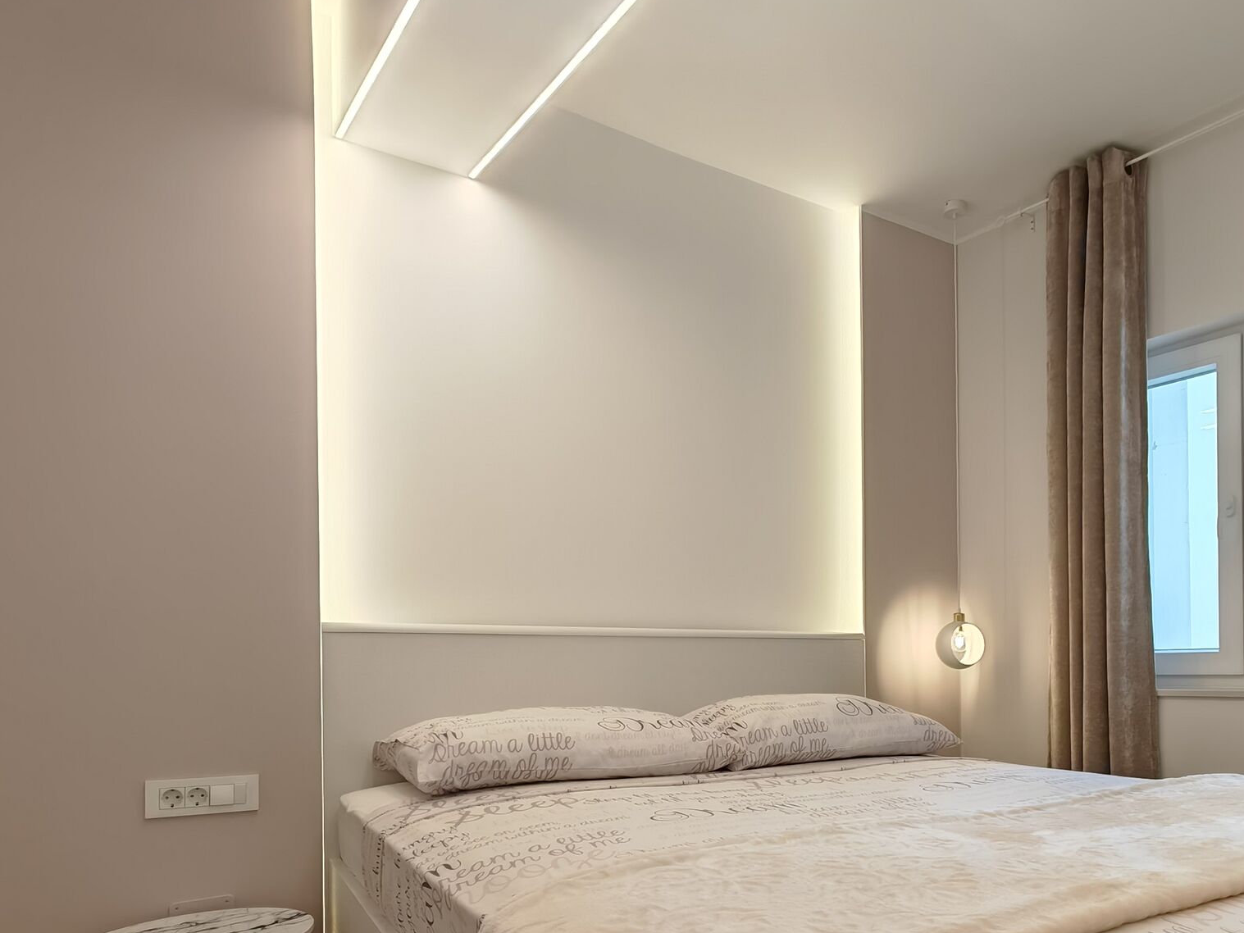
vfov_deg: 54.9
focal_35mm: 24
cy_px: 667
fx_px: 863
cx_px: 794
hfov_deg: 70.2
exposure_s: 1/50
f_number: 2
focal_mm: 1.82
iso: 118
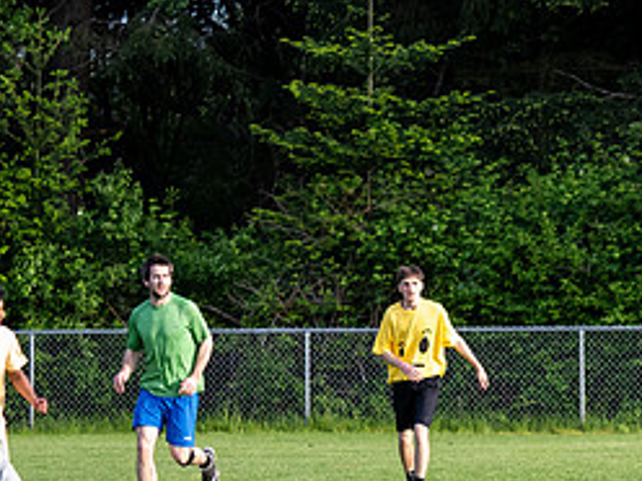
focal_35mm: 408
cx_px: 729
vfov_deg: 3.6
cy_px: 433
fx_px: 7567
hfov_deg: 4.8
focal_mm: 79
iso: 500
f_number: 2.8
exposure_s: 1/1000
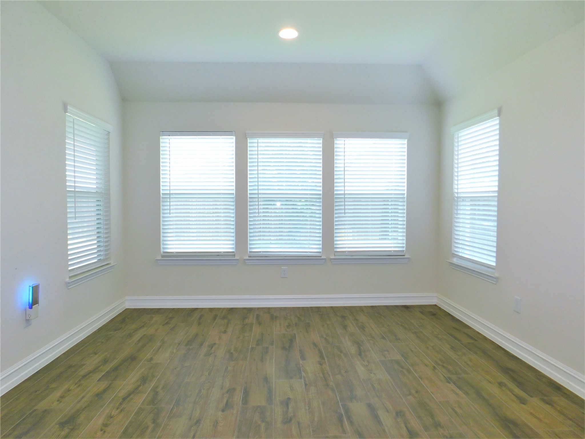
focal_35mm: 23
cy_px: 220
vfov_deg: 58.9
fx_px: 389
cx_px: 292
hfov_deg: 73.9
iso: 125
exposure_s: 1/50
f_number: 3
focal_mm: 4
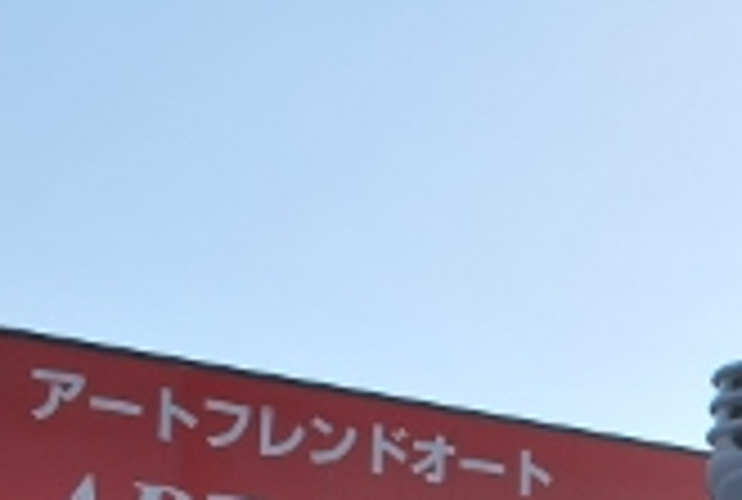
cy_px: 955
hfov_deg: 12.2
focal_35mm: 151
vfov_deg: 8.7
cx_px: 1412
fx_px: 3121
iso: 100
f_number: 9
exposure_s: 1/320
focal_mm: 26
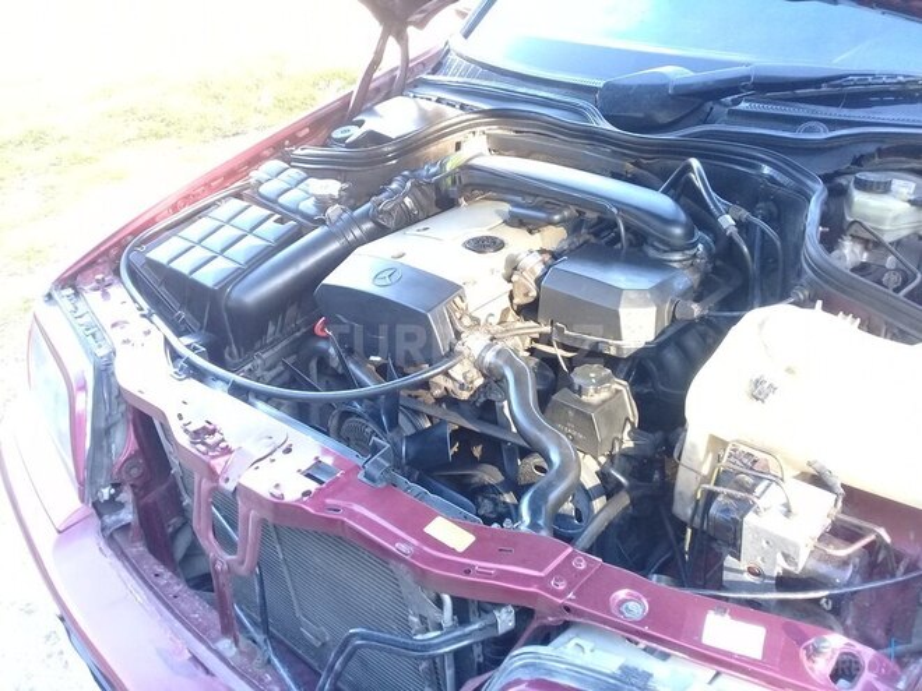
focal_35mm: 31
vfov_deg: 45.4
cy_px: 346
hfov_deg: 58.4
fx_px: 826
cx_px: 461
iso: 80
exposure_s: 1/33
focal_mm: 3.3
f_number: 2.2
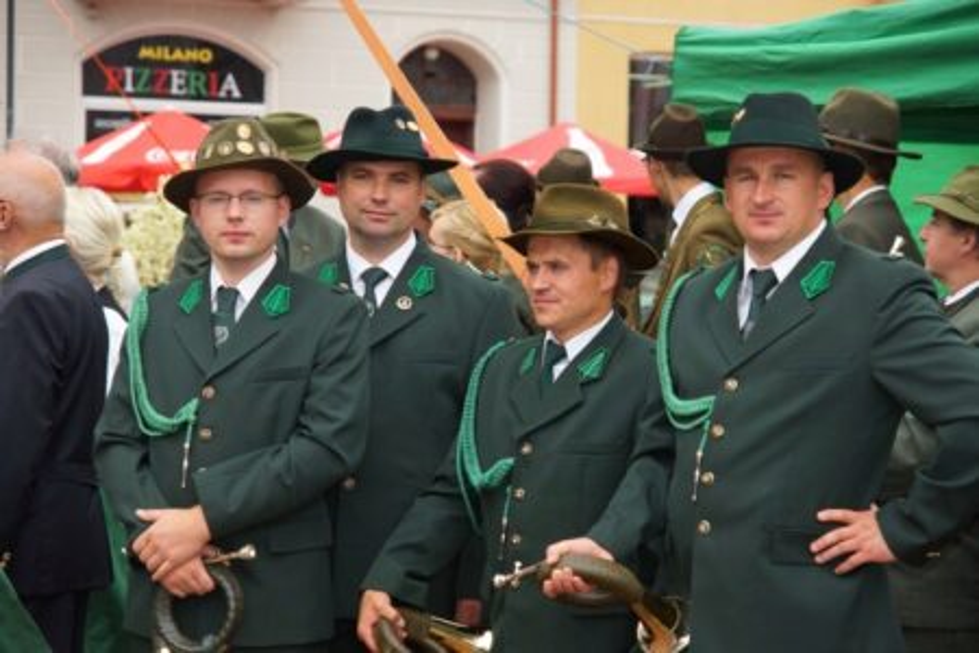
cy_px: 326
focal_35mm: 105
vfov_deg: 13.0
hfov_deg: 19.5
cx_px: 490
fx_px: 2855
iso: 100
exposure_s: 1/160
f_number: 4.5
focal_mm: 70
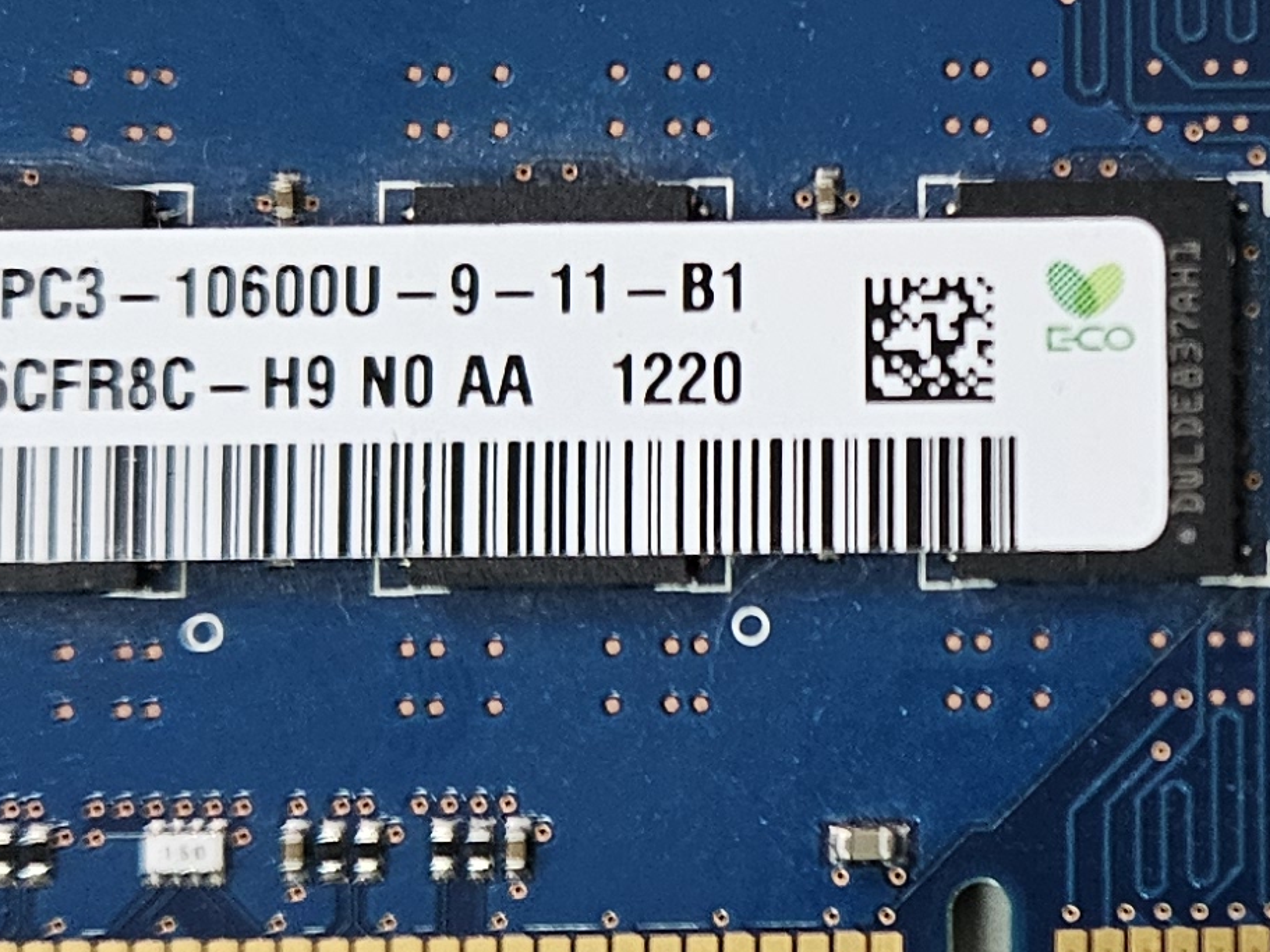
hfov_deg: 18.7
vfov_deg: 14.6
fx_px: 3705
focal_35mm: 101
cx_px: 1405
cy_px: 477
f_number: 1.8
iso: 250
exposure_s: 1/142
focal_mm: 5.4
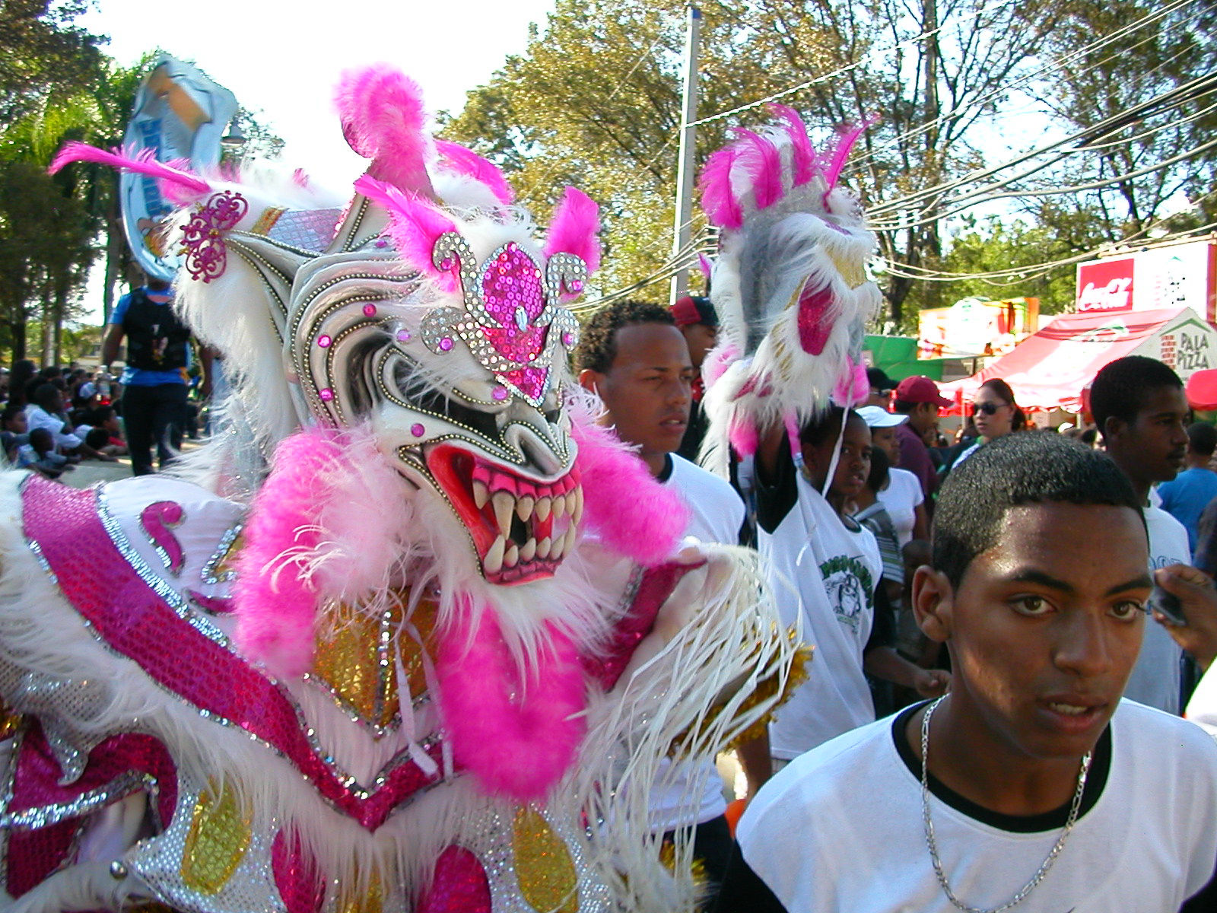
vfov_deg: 38.7
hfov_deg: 50.1
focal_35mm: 37
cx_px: 608
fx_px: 1301
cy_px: 456
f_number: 2.7
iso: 100
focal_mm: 5.6
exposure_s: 1/336
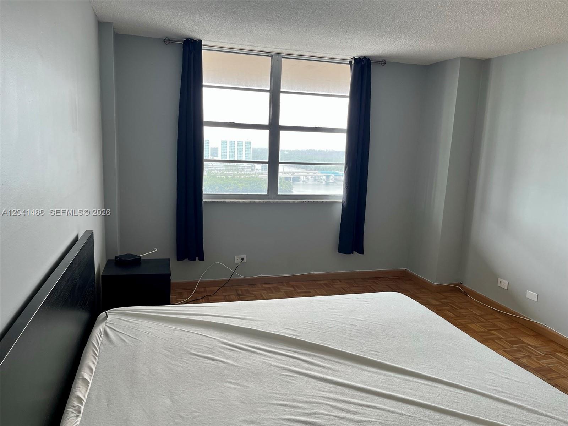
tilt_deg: -9.6
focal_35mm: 26
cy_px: 213
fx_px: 427
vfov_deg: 53.1
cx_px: 284
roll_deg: -1.9
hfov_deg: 67.3
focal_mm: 5.1
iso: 50
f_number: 1.6
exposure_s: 1/136
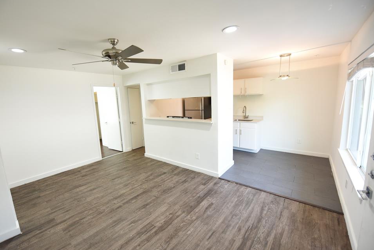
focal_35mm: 15
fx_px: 156
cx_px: 175
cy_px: 124
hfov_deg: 100.3
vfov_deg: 77.3
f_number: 2.8
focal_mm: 14
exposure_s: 1/160
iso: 1000
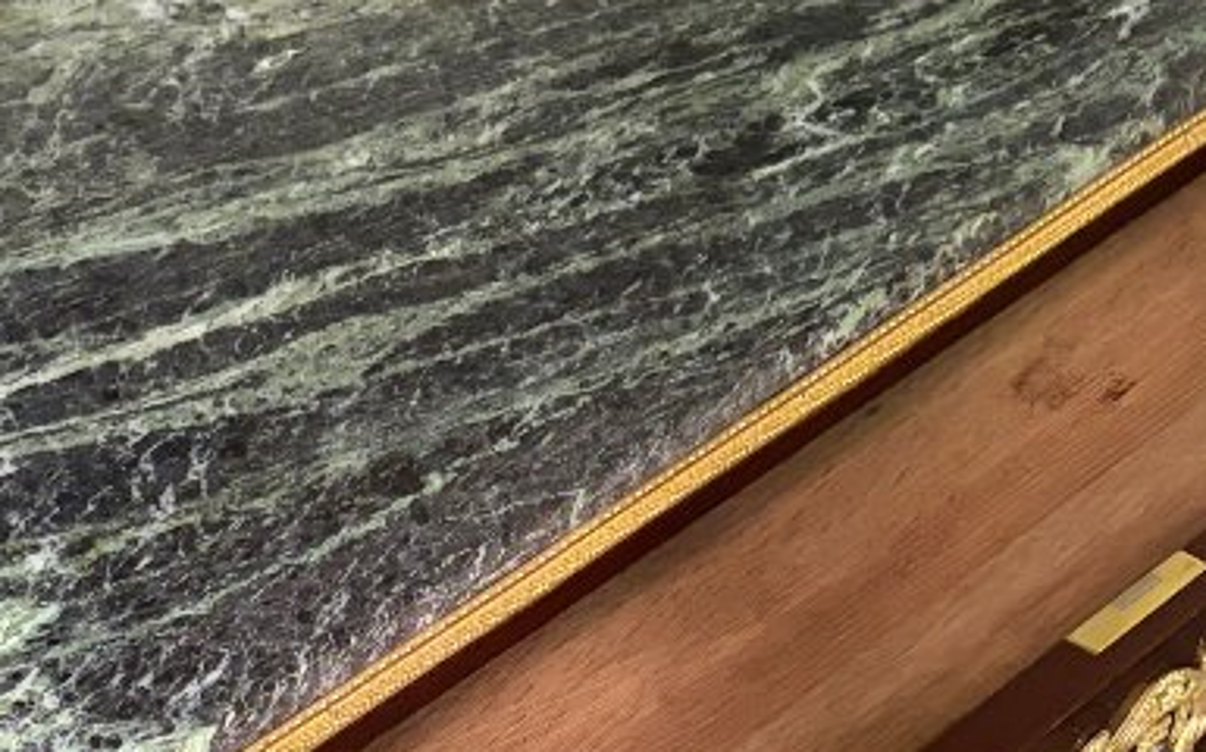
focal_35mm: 86
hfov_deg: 24.1
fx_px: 2825
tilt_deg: -45.4
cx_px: 498
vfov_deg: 14.7
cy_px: 868
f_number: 1.6
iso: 500
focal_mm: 5.96
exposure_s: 1/25
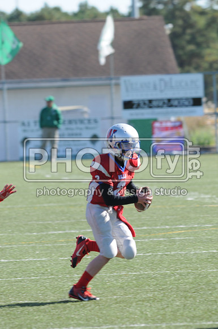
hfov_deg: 3.0
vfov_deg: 4.6
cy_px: 164
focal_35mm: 450
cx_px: 109
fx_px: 4099
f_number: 6.3
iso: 200
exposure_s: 1/500
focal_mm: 300
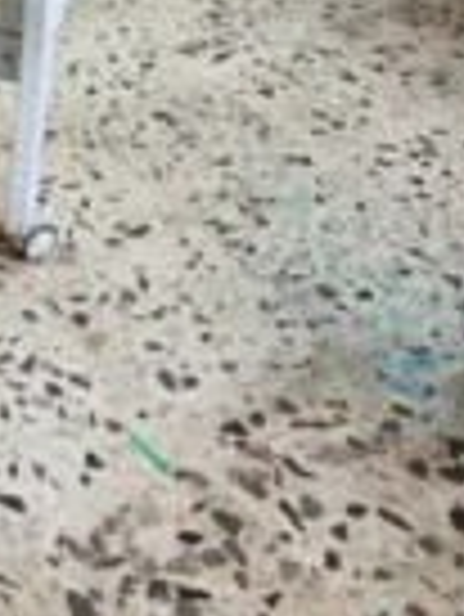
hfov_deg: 20.5
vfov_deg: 26.4
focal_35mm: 67
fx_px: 1196
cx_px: -95
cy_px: -85
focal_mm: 5.89
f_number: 1.8
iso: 5656
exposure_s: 1/20
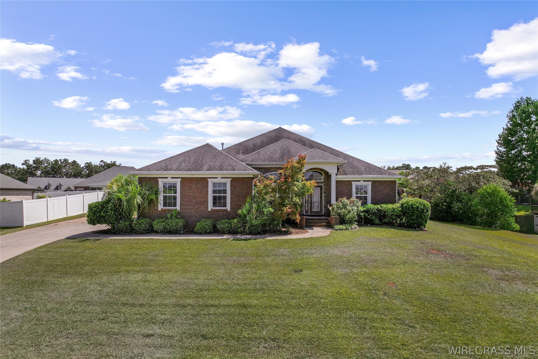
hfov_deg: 78.6
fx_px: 329
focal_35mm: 22
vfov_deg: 57.2
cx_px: 269
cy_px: 180
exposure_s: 1/500
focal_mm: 8.38
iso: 100
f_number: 2.8
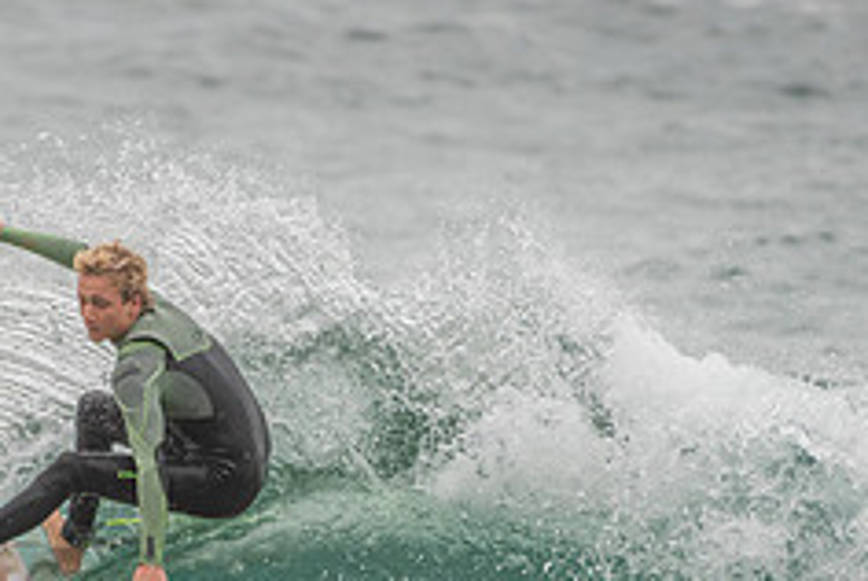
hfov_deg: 1.7
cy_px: 587
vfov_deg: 1.1
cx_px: 4
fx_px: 29645
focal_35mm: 1228
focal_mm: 500
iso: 320
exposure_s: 1/2000
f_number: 5.6
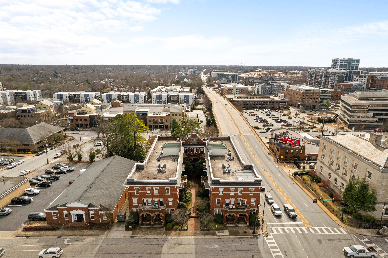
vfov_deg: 57.2
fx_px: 237
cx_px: 194
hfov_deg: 78.6
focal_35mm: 22
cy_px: 129
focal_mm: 8.38
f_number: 2.8
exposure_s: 1/1250
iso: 100
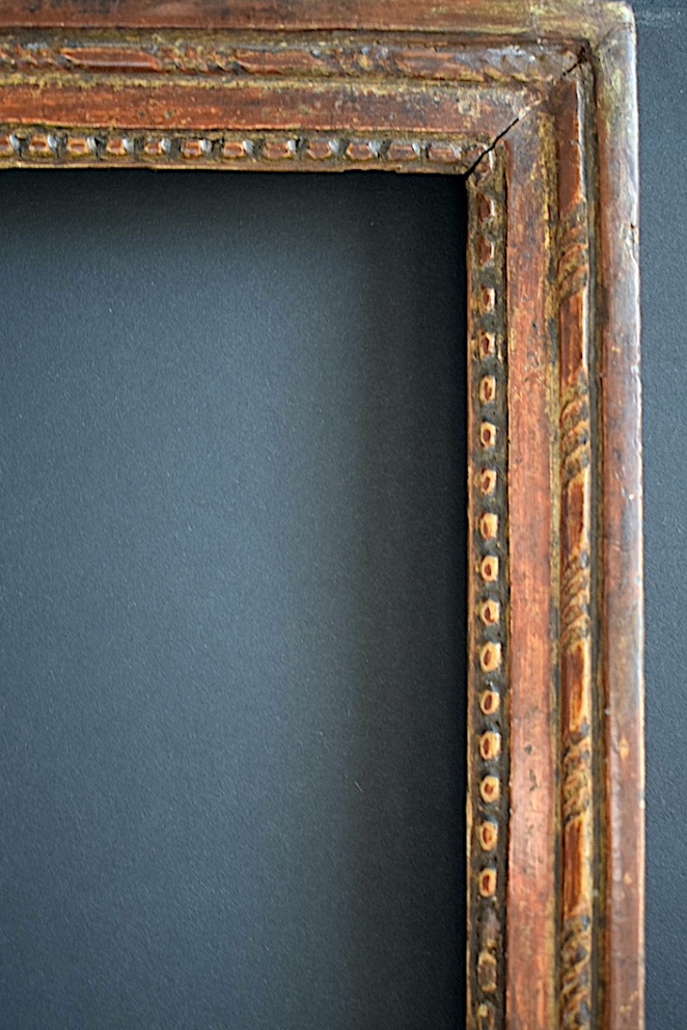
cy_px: 516
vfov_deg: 37.8
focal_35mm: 53
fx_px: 1505
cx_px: 340
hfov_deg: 25.7
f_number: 4.2
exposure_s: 1/60
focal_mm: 29
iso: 1100
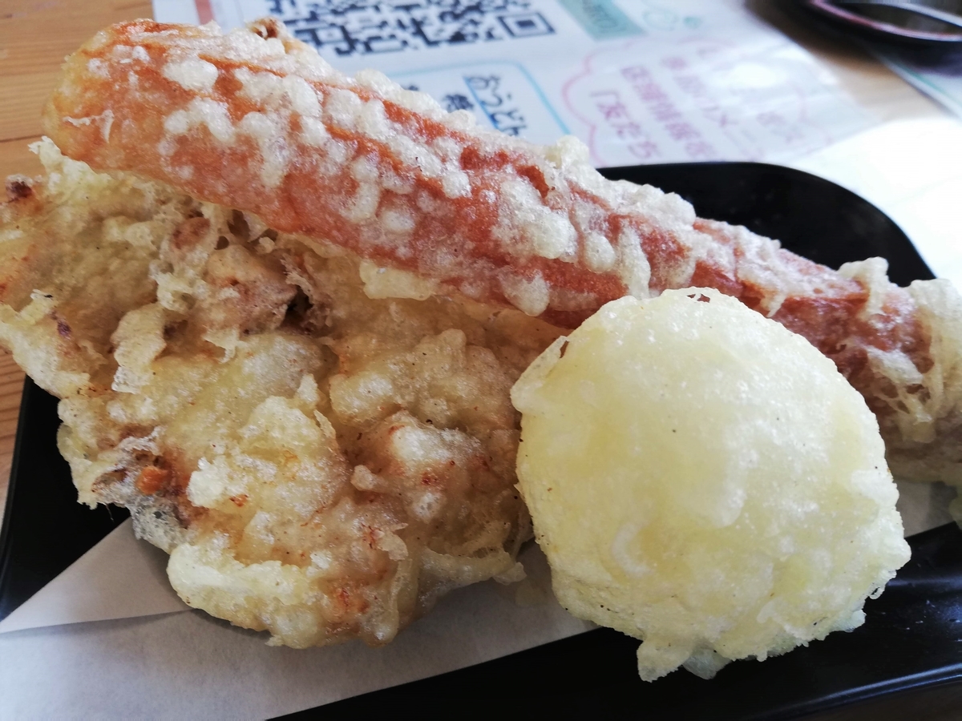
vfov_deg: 53.1
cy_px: 360
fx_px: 723
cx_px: 481
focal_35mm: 26
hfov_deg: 67.3
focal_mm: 3.81
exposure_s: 1/60
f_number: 2.2
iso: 64
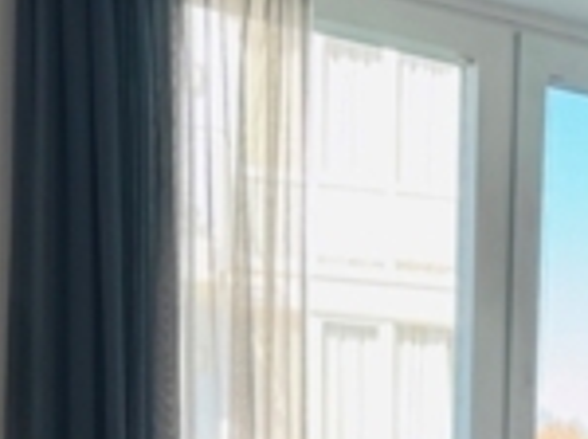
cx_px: 678
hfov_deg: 19.6
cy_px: 788
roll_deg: -2.9
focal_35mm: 95
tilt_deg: -8.6
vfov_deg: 13.8
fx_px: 1611
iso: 64
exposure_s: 1/121
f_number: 1.78
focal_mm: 6.76
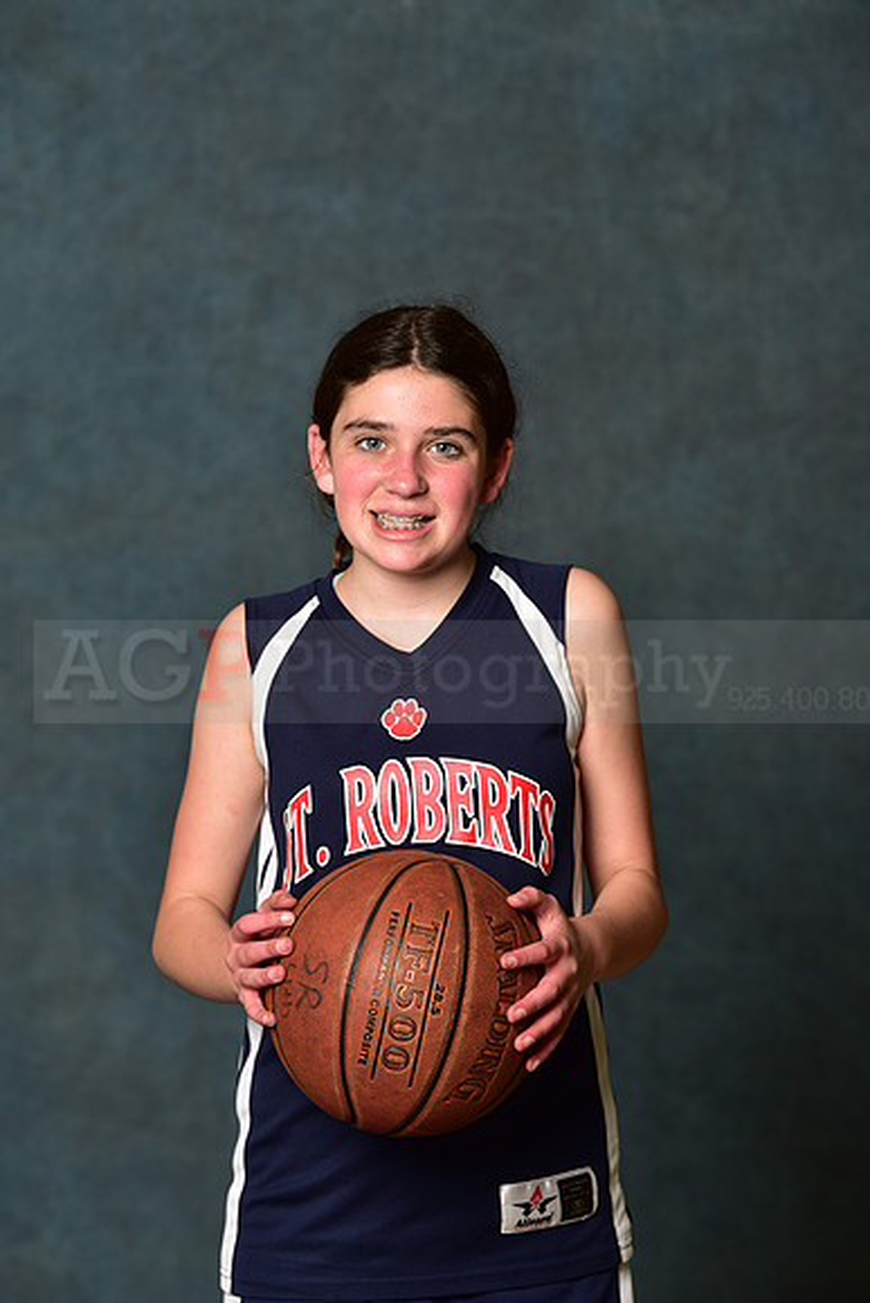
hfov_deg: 10.2
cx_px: 435
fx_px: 4890
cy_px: 652
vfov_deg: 15.2
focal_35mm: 135
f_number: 4.5
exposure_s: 1/200
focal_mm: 135
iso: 200
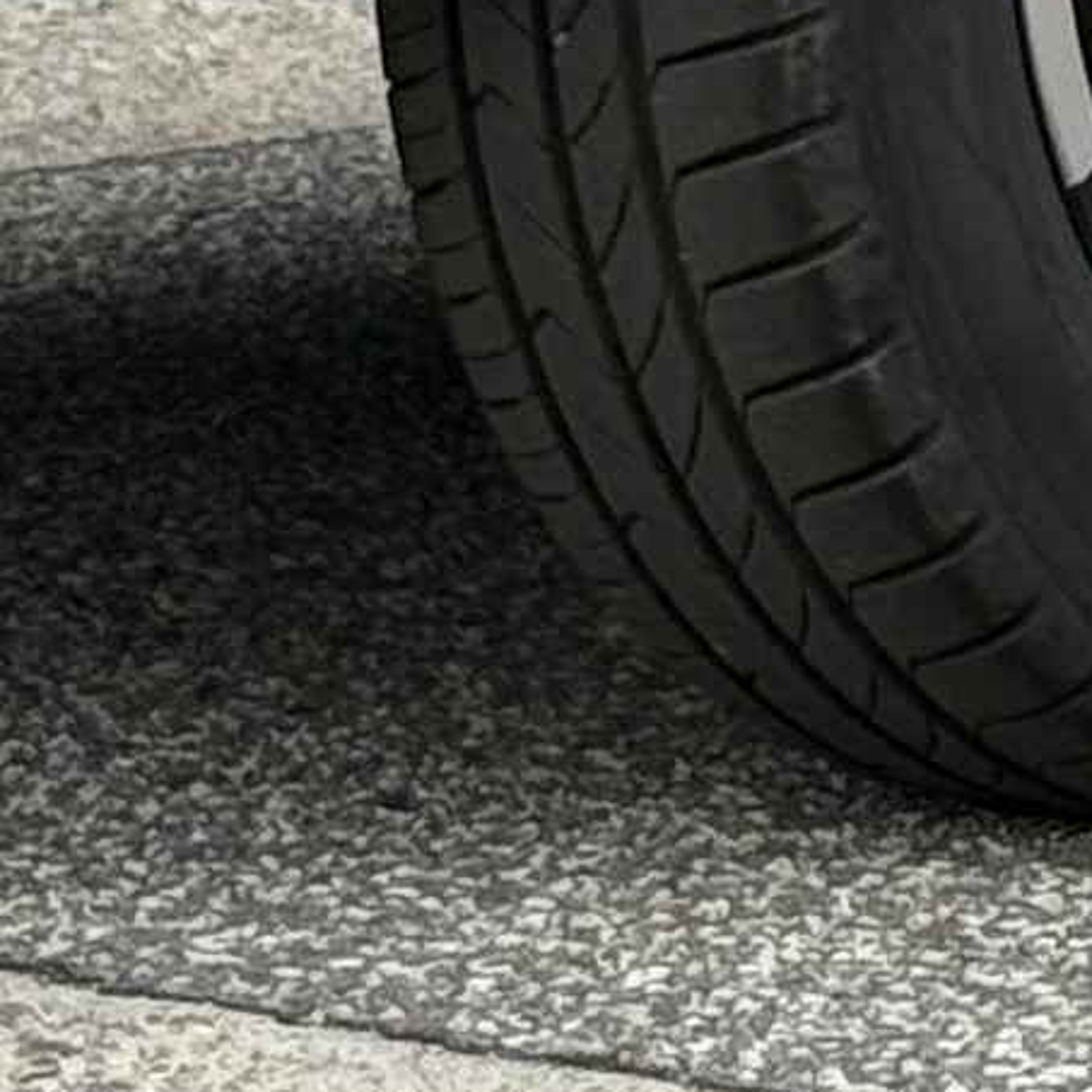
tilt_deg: +2.3
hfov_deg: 4.6
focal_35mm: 378
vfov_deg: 4.5
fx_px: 13491
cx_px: 1119
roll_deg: -0.2
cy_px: -1668
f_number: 1.78
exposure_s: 1/4587
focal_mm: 6.76
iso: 80
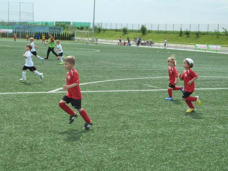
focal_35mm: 72
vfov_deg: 20.4
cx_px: 114
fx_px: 474
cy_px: 86
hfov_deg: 27.0
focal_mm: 11.9
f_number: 4.1
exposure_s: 1/320
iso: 125
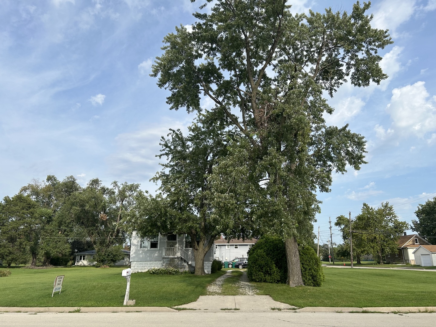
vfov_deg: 53.1
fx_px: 327
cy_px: 164
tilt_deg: +15.7
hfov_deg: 67.3
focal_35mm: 26
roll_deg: +0.8
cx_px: 218
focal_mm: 5.7
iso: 50
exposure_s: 1/3968
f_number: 1.5
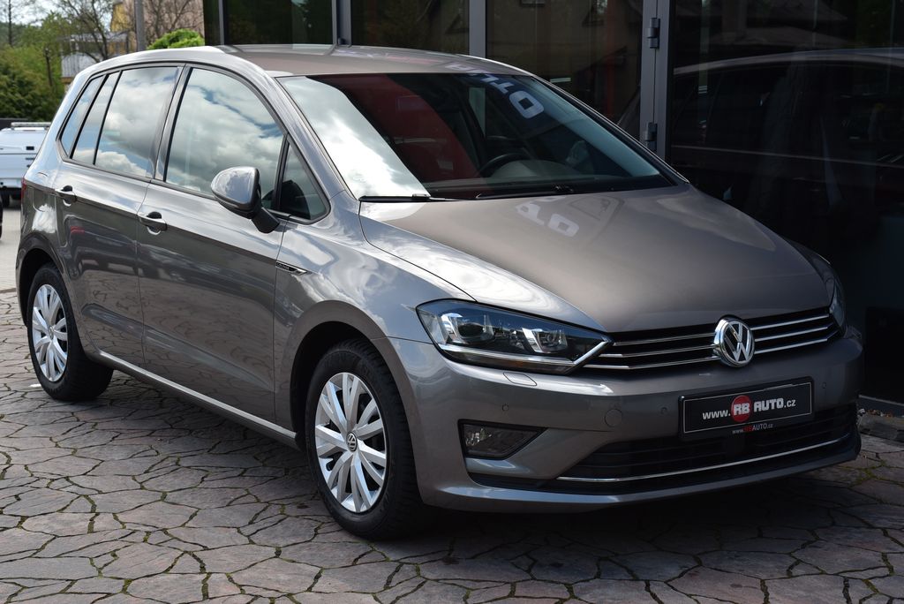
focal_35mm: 62
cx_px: 452
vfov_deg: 21.9
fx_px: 1558
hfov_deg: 32.4
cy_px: 302
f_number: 9
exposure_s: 1/320
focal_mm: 62
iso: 500
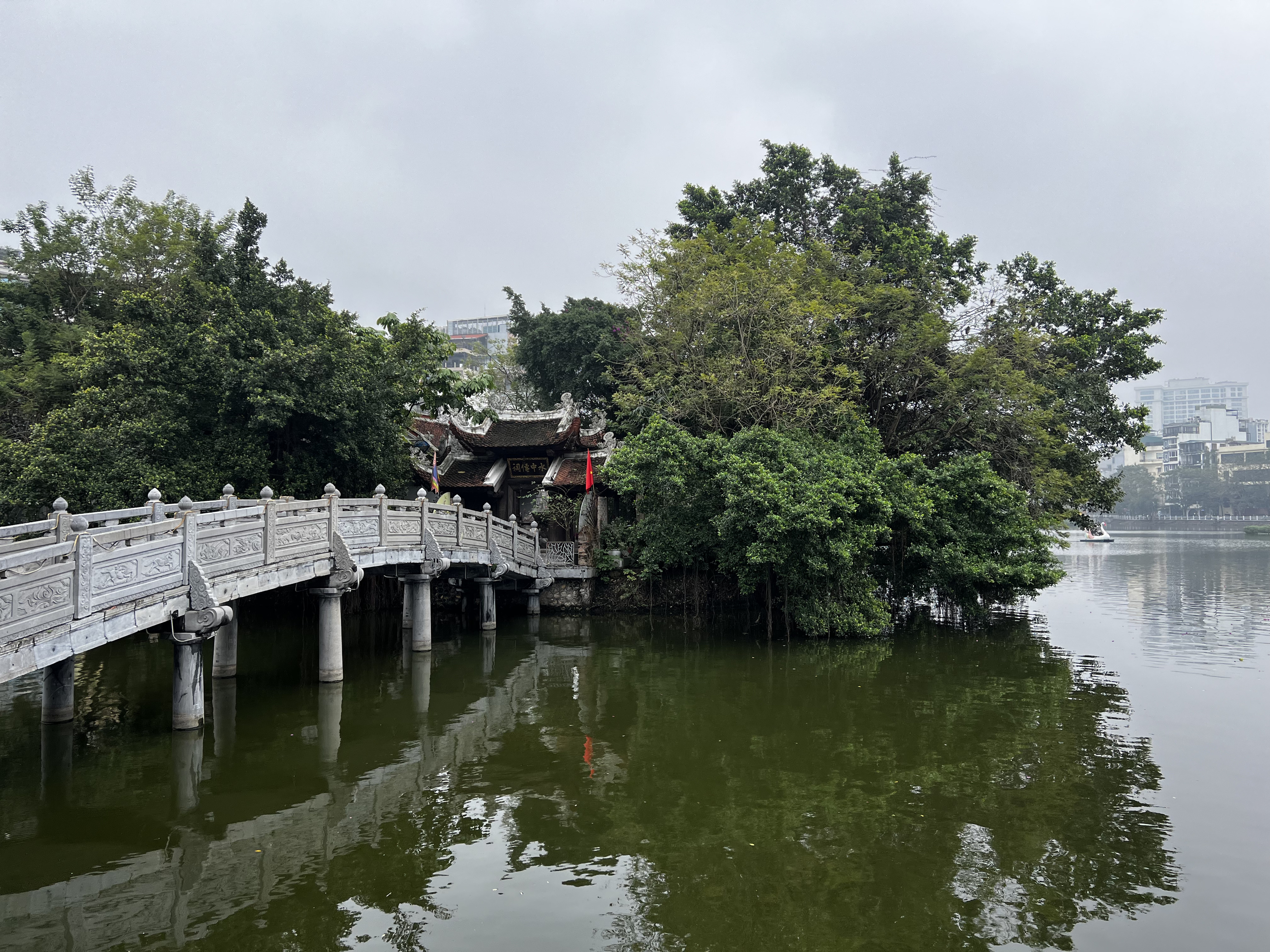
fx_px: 954
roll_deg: +0.1
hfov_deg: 67.3
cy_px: 476
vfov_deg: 53.1
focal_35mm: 26
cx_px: 635
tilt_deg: +2.5
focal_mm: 5.7
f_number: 1.5
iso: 50
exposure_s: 1/902
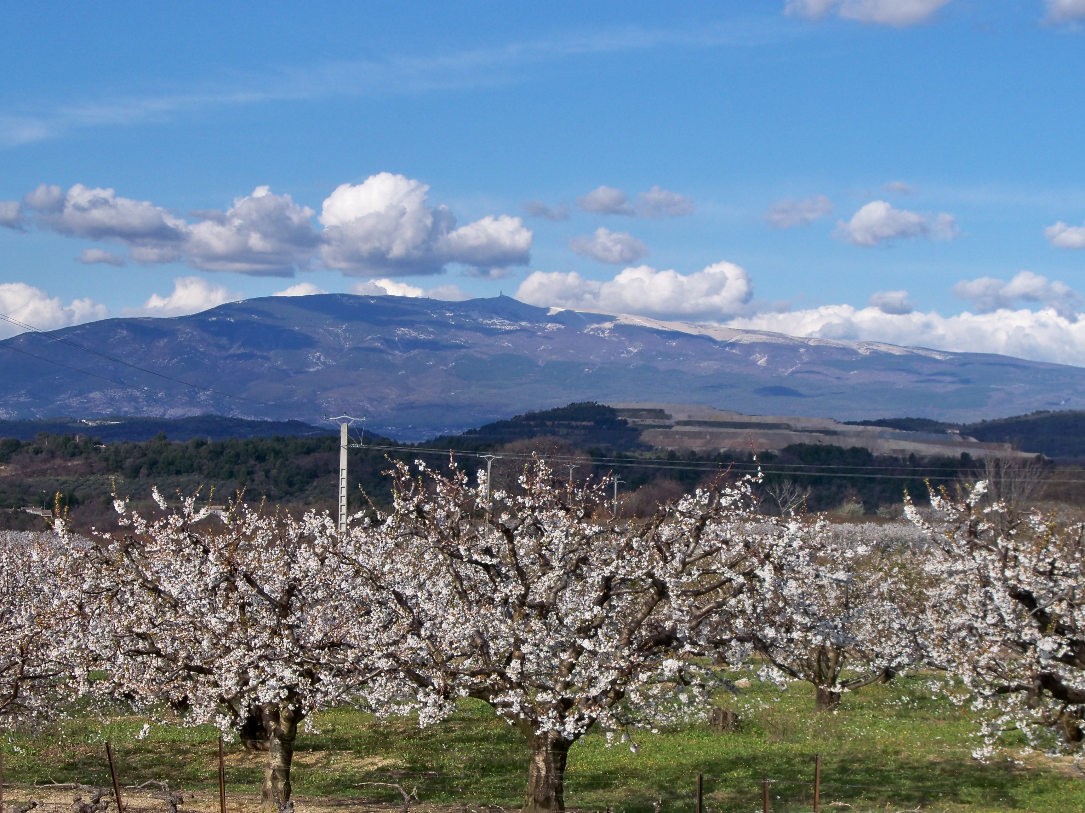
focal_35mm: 77
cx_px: 542
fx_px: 2414
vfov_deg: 19.1
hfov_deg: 25.3
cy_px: 484
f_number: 4
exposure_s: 1/500
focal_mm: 10.5
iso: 64
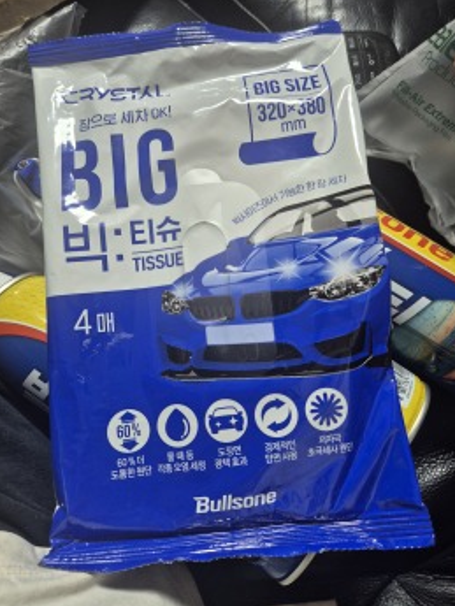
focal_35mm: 24
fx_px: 420
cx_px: 230
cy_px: 307
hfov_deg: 56.8
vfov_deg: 71.6
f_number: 1.8
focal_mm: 5.4
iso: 400
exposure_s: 1/120
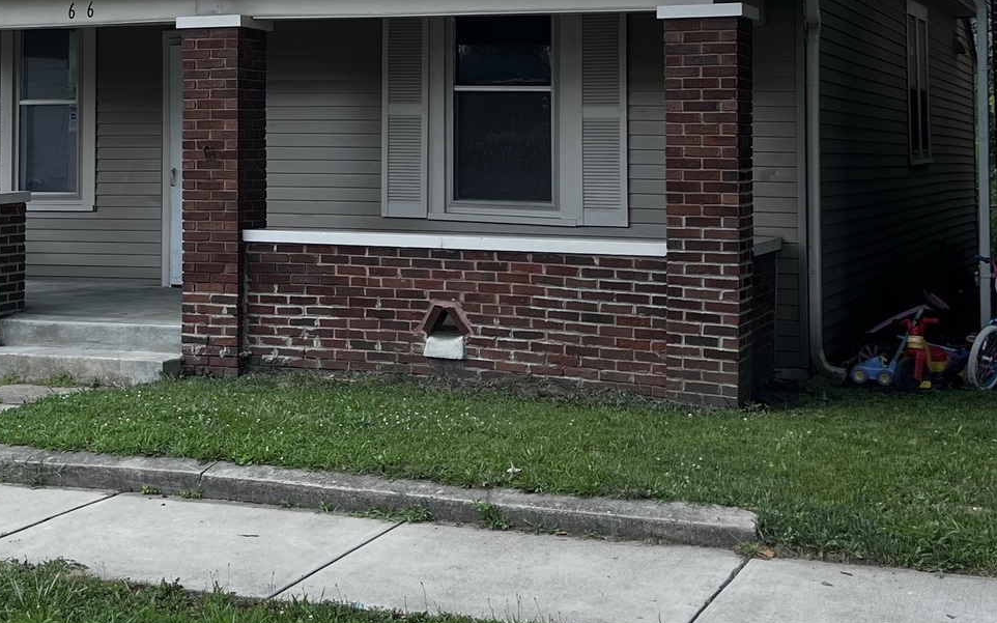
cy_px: 72
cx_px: 318
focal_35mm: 66
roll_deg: +0.5
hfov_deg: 30.8
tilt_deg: +4.3
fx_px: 1793
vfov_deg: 19.4
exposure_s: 1/2841
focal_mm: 5.7
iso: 50
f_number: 1.5
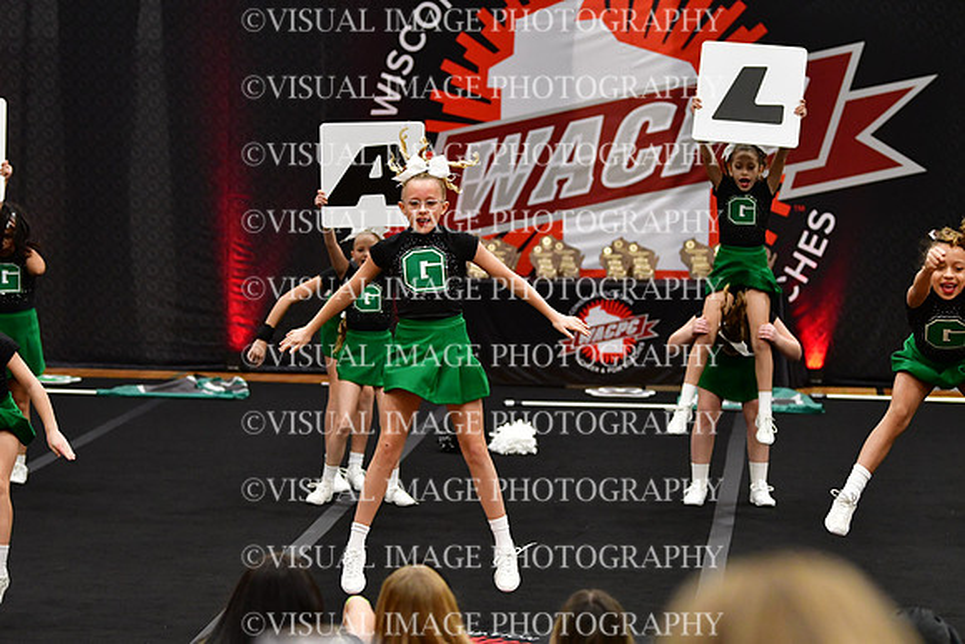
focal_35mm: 138
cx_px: 482
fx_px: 3700
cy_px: 322
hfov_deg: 14.9
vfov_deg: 9.9
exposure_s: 1/800
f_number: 2.8
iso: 4000
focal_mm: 92
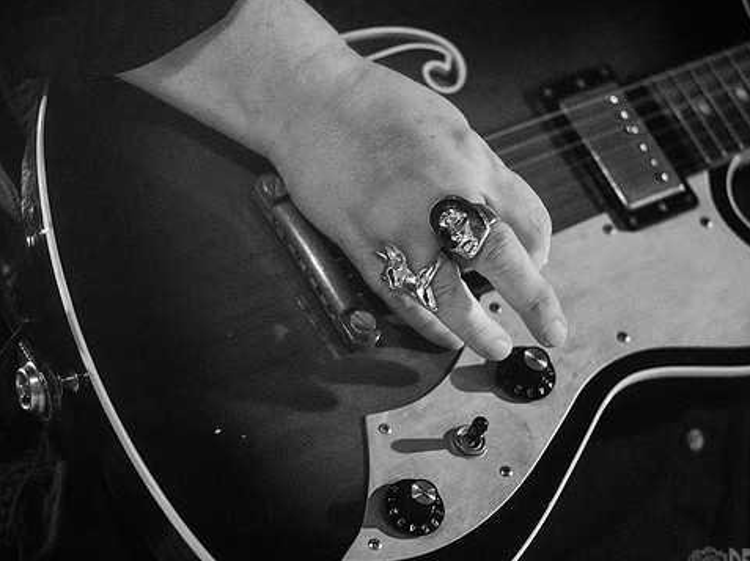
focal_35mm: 158
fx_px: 3421
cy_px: 299
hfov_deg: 12.5
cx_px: 417
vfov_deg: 9.4
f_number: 3.2
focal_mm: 135
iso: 2500
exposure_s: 1/125
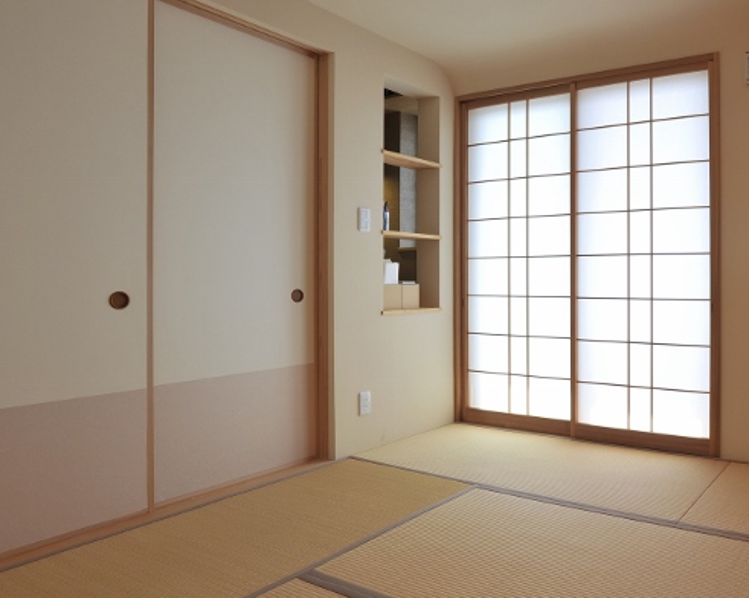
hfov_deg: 61.4
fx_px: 576
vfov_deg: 54.9
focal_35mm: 26
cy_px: 288
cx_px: 584
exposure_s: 1/45
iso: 400
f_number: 8
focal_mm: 17
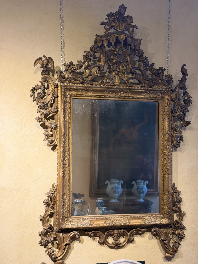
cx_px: 99
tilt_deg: +4.2
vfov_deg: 39.7
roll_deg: -1.8
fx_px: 366
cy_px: 132
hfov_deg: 30.3
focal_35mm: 48
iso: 160
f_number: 1.78
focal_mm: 6.76
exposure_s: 1/50
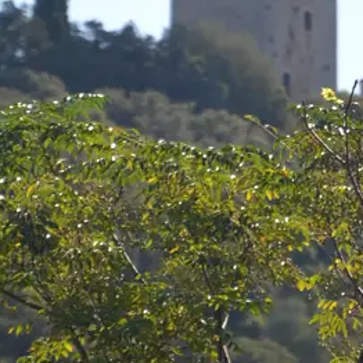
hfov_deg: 2.7
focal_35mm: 654
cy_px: -53
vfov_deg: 2.7
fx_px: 7760
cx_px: 272
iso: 100
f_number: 5.6
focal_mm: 105
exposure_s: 1/160
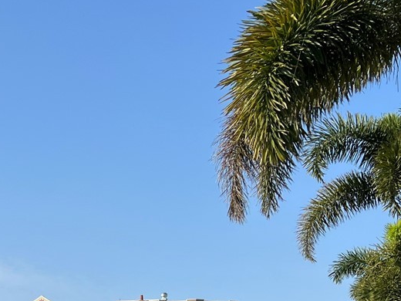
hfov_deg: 23.1
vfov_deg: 17.3
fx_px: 927
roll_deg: -0.5
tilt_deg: +0.8
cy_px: 394
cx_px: -32
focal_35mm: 80
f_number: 1.6
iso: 50
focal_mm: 5.1
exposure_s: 1/3623
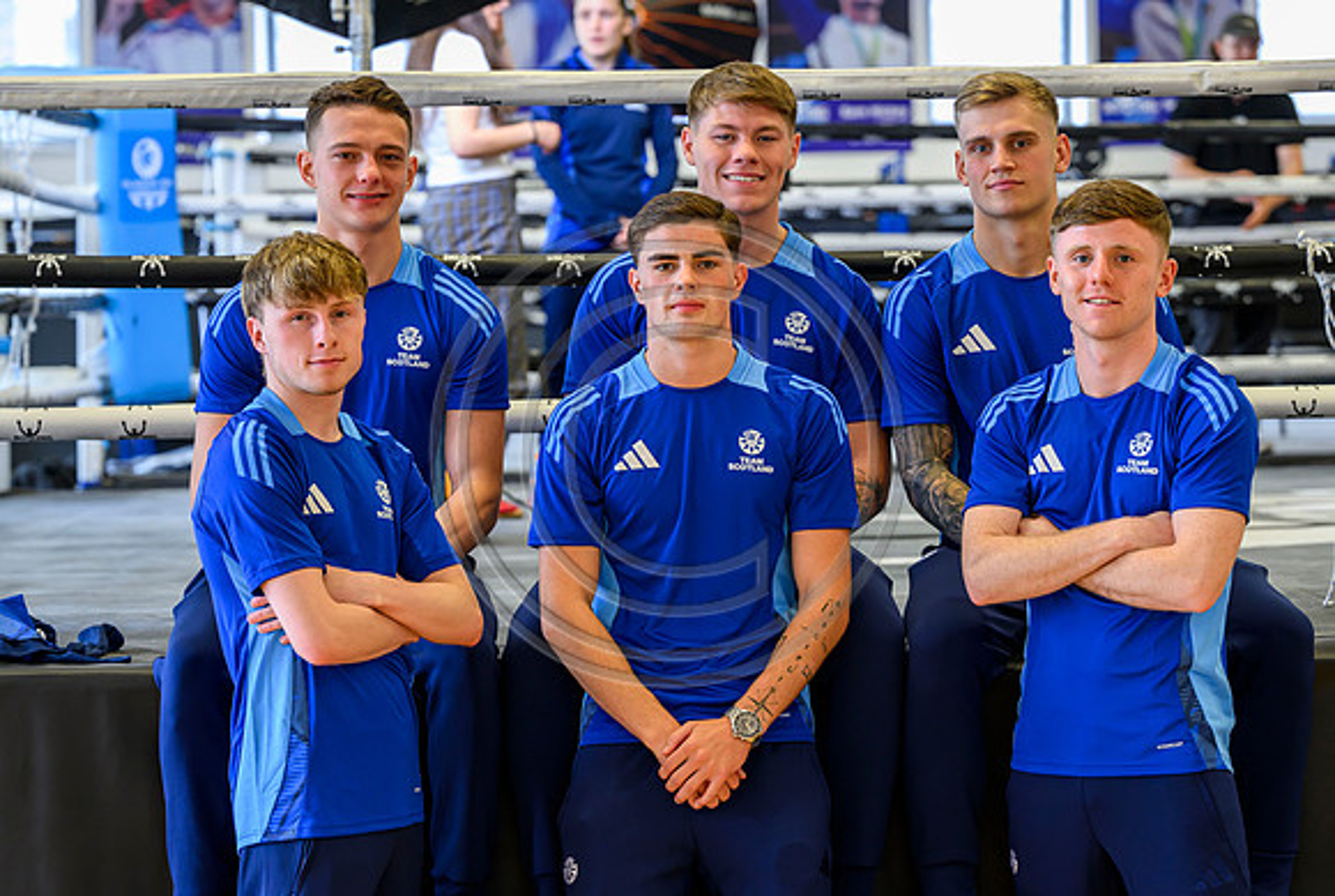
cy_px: 502
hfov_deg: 19.1
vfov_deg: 12.9
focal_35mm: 107
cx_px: 658
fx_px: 3960
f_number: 3.5
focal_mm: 88
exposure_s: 1/250
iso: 1600
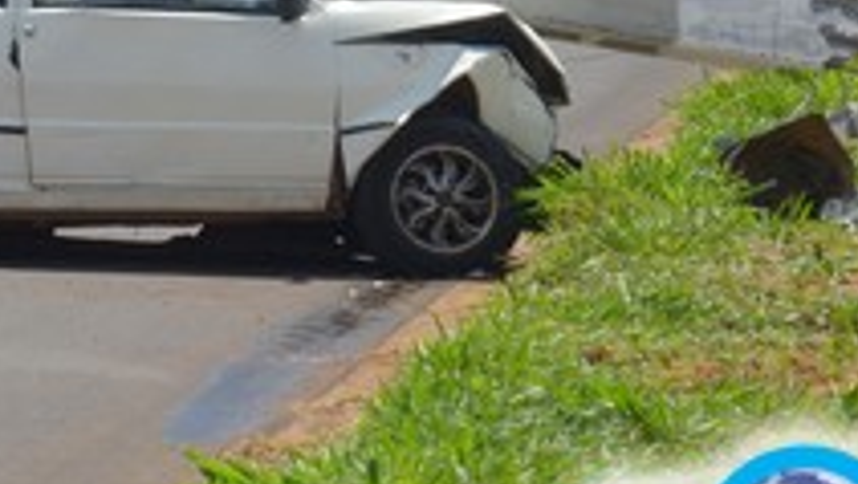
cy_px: -366
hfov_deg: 5.8
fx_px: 8378
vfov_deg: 3.3
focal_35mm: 368
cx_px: -553
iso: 100
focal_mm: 62
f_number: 8
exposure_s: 1/320
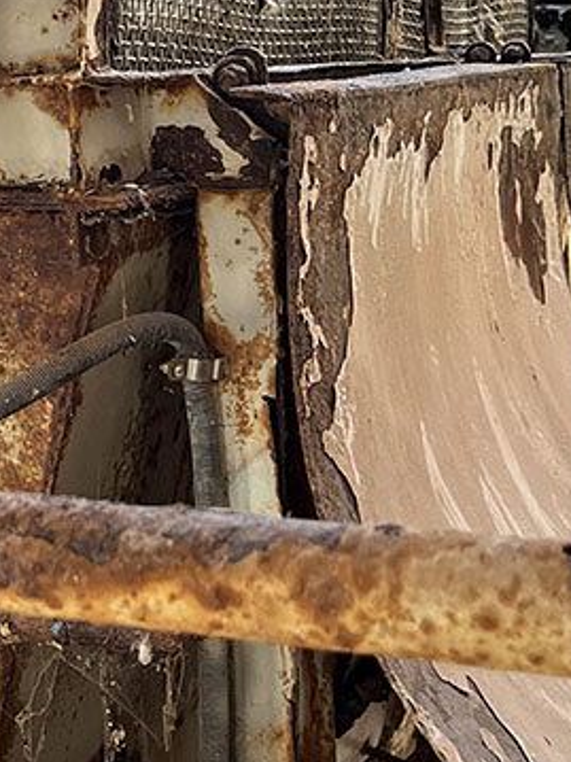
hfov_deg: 16.3
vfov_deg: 21.7
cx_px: -115
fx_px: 1915
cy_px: 4
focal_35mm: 87
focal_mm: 5.1
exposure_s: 1/121
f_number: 1.6
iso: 100
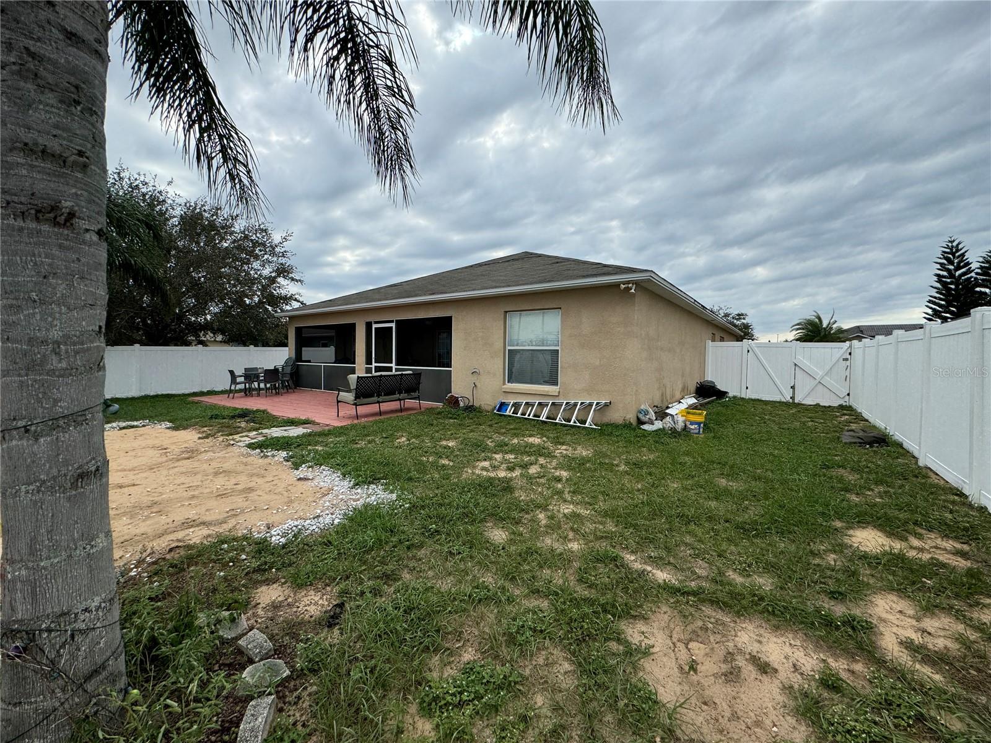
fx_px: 401
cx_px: 496
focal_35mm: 14
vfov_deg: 85.7
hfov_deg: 102.1
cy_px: 372
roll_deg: -0.7
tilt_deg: -1.9
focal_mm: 2.22
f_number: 2.2
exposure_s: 1/1126
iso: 40
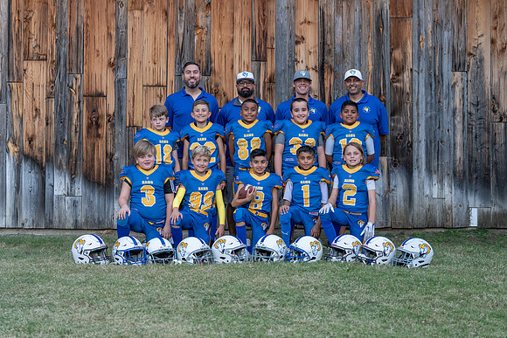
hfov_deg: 28.8
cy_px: 169
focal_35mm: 70
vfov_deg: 19.5
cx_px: 254
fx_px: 986
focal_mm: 70
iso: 1600
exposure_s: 1/320
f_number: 3.5
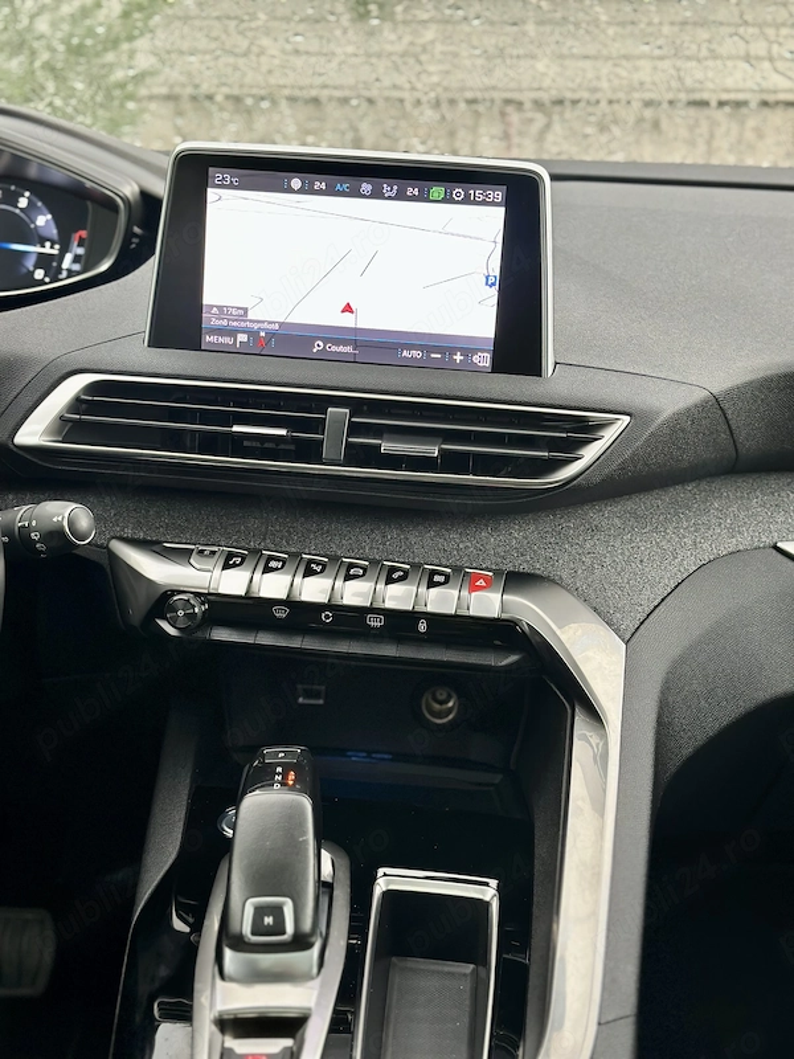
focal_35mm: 48
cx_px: 397
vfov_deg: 39.7
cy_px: 530
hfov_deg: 30.3
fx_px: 1468
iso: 160
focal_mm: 6.86
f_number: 1.78
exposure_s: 1/60
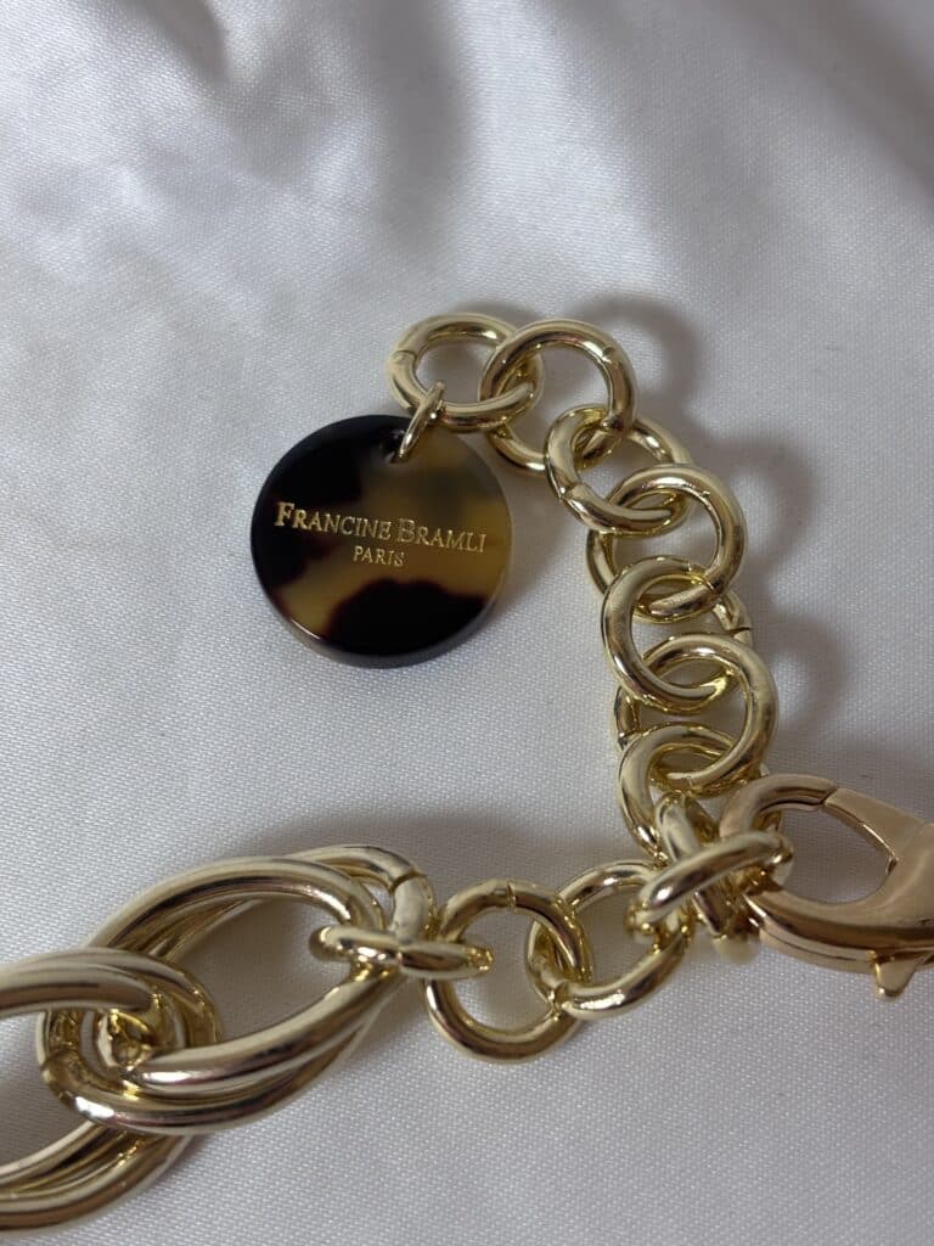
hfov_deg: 28.0
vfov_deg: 36.8
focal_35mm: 52
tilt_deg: -67.2
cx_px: 467
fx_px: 1871
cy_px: 623
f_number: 1.6
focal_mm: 5.96
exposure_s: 1/100
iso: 25
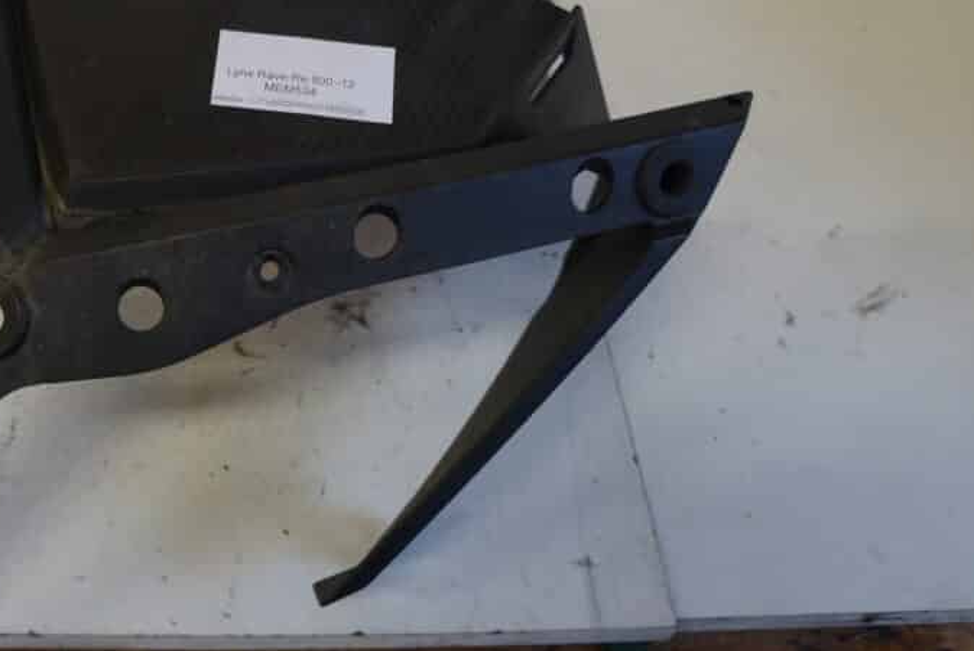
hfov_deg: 46.4
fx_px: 1110
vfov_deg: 32.5
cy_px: 237
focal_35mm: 41
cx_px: 301
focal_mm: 18
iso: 500
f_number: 3.5
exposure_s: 1/60
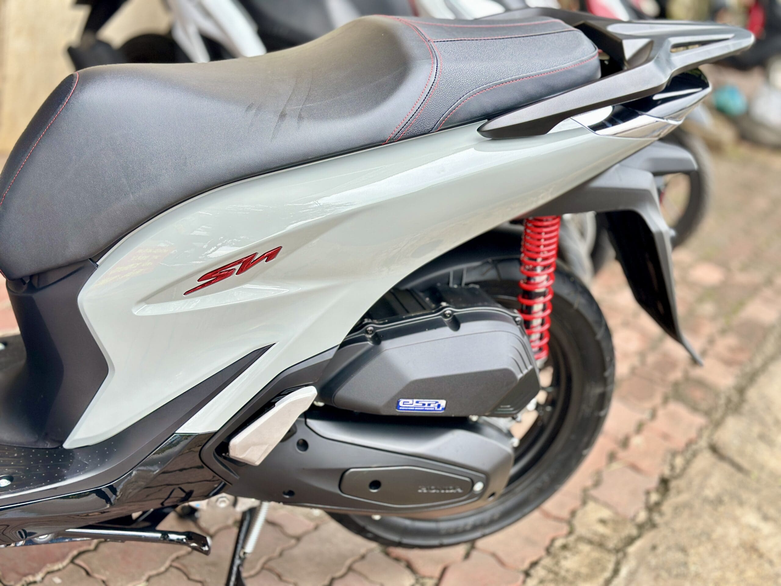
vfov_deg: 30.3
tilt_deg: -18.5
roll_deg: -11.6
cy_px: 293
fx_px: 1083
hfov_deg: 39.7
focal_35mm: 48
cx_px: 390
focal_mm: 6.86
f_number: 1.78
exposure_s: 1/358
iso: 80
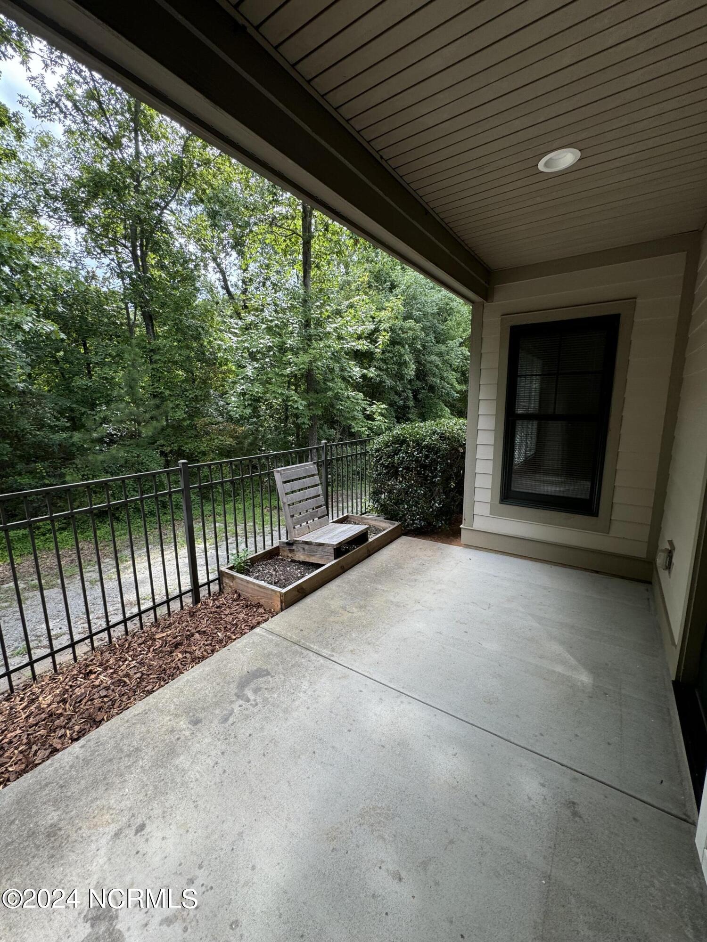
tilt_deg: -8.4
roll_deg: +1.6
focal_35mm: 14
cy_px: 471
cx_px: 354
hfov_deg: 85.7
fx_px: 381
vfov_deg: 102.1
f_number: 2.2
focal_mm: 2.22
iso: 40
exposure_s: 1/154
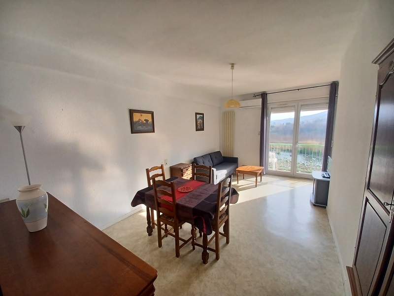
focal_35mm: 13
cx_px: 197
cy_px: 148
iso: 64
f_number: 2.2
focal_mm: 1.42
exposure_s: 1/100
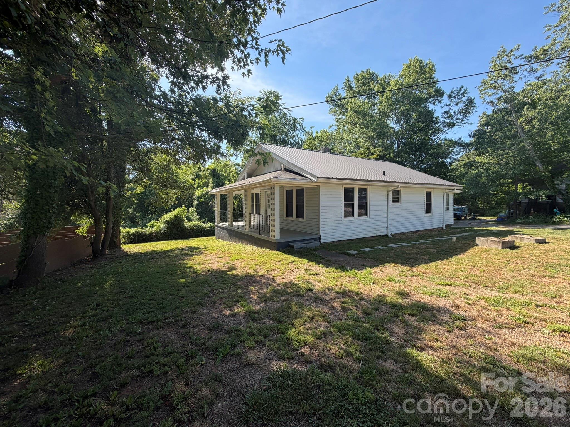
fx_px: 231
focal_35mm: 14
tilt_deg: -3.7
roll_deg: +0.7
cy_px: 214
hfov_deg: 102.1
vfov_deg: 85.7
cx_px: 285
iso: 50
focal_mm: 2.22
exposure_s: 1/502
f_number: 2.2
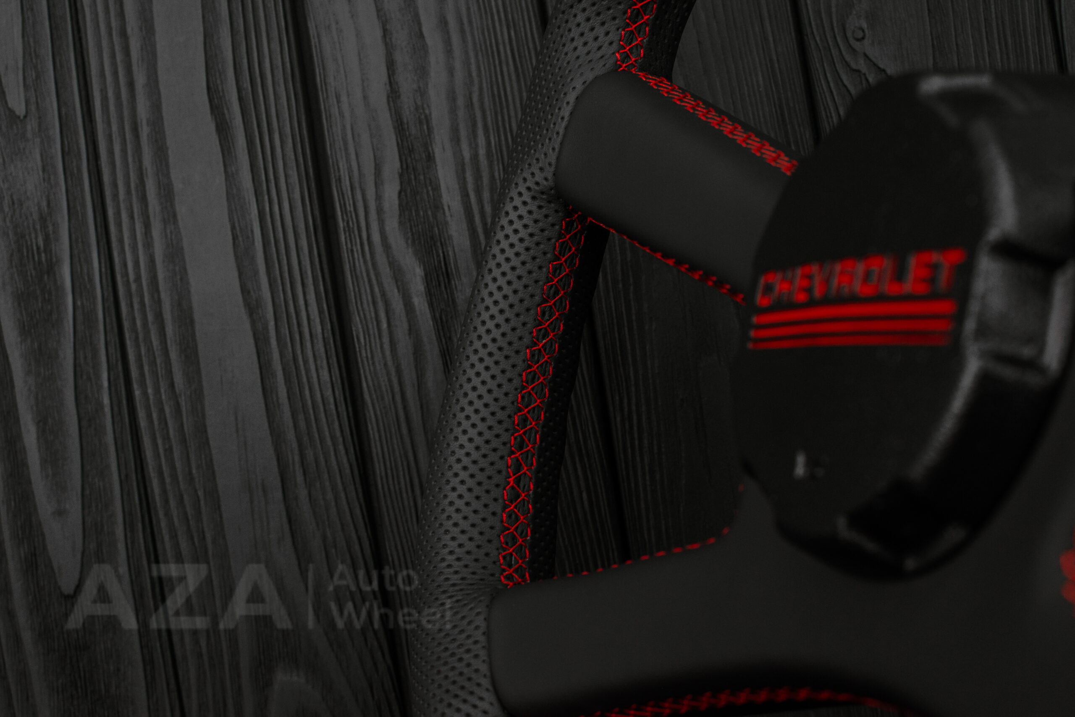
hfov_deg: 37.8
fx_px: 1568
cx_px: 538
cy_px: 358
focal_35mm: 52
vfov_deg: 25.8
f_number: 6.3
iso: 500
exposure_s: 1/125
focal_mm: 35
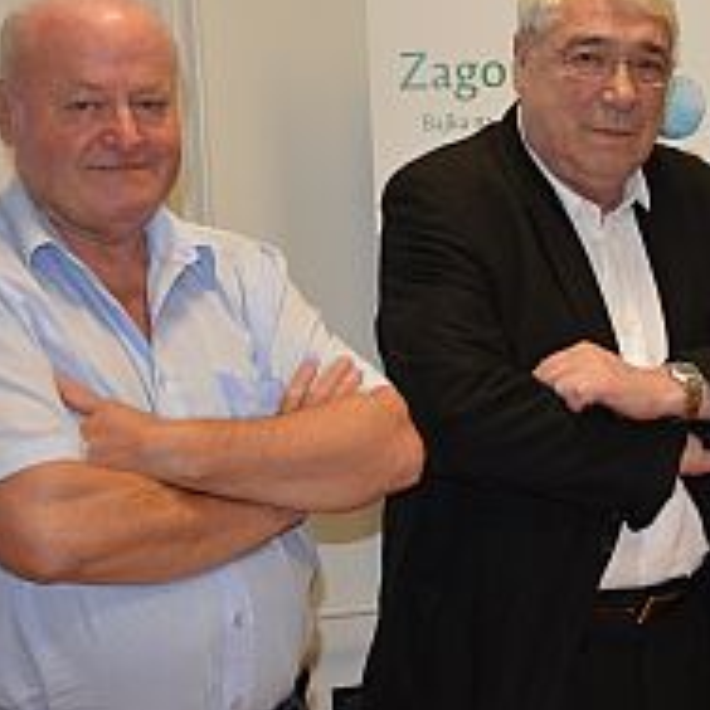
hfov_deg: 17.0
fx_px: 2228
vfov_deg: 18.1
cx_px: 921
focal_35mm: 96
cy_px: 249
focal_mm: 24
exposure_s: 1/60
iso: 400
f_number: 3.8
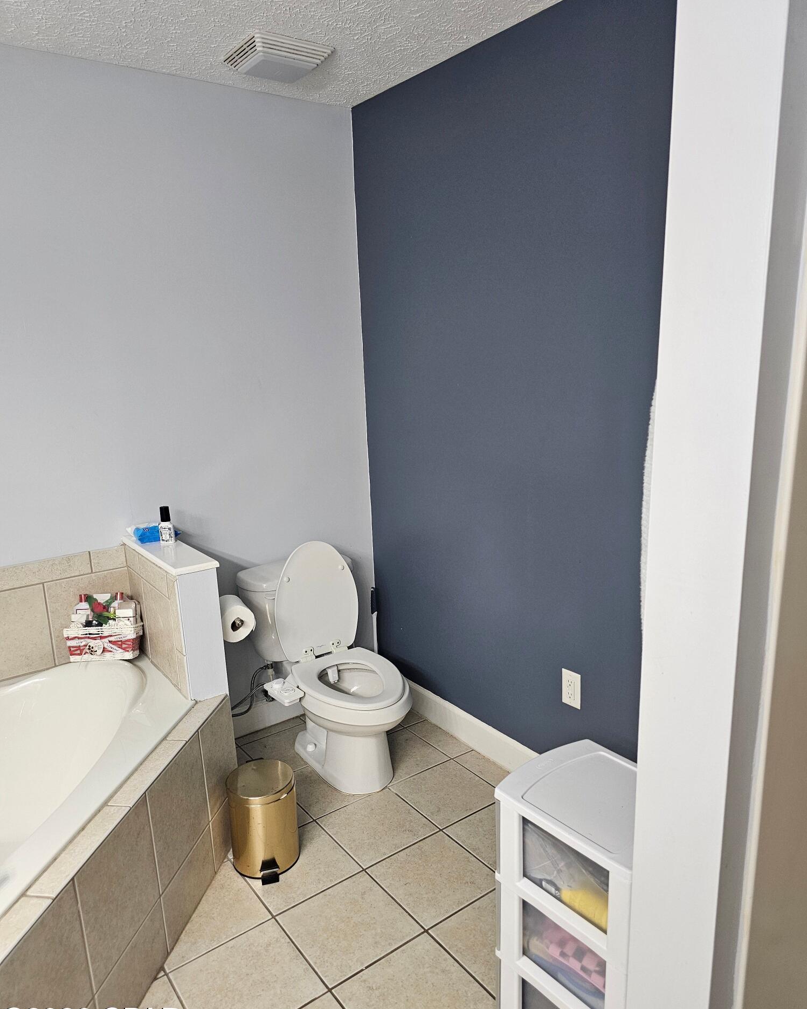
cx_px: 404
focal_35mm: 24
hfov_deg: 58.8
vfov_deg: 70.2
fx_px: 716
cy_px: 530
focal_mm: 6.3
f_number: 1.7
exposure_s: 1/120
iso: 250
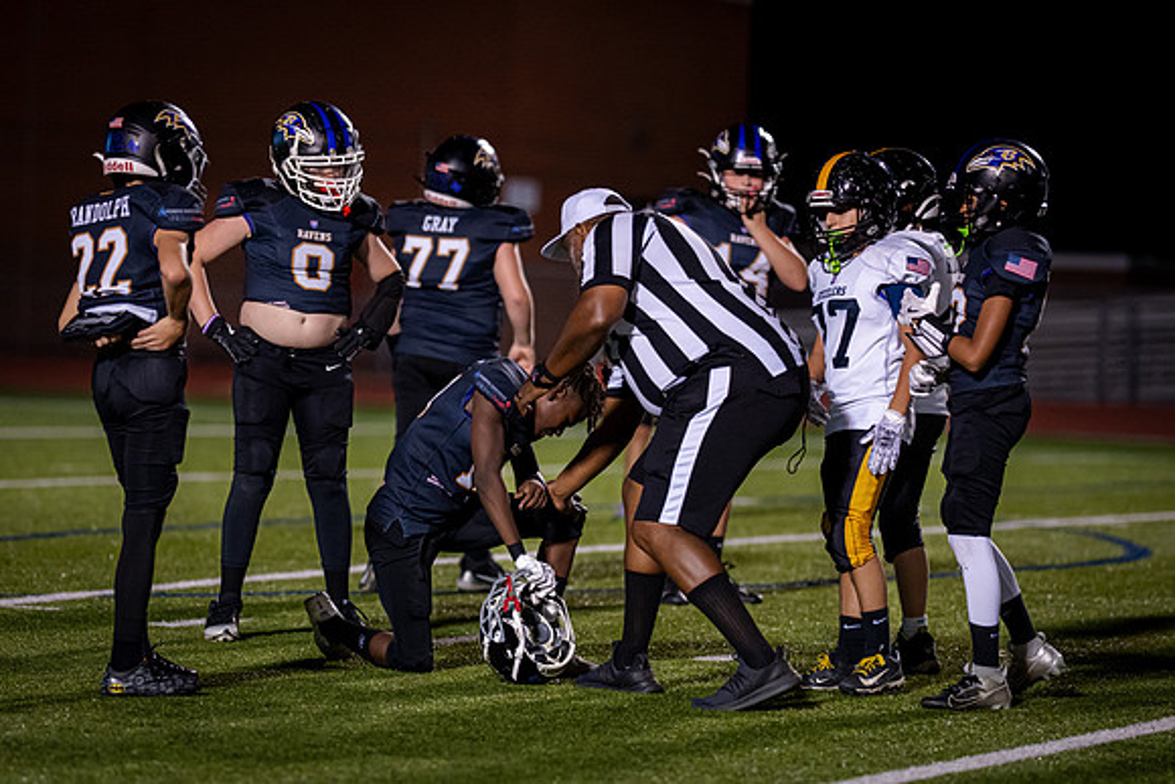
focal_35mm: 211
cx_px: 500
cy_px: 445
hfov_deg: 9.8
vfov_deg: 6.5
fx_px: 6873
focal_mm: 135
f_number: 1.8
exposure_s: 1/1250
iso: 2000
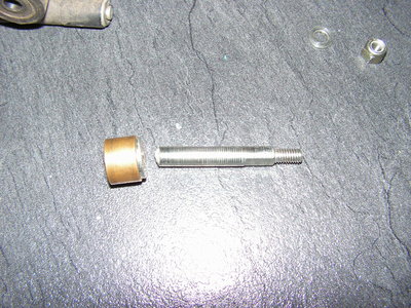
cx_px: 206
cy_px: 154
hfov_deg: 51.4
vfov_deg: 39.7
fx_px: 427
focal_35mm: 36
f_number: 3.2
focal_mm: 6
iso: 200
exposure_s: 1/40
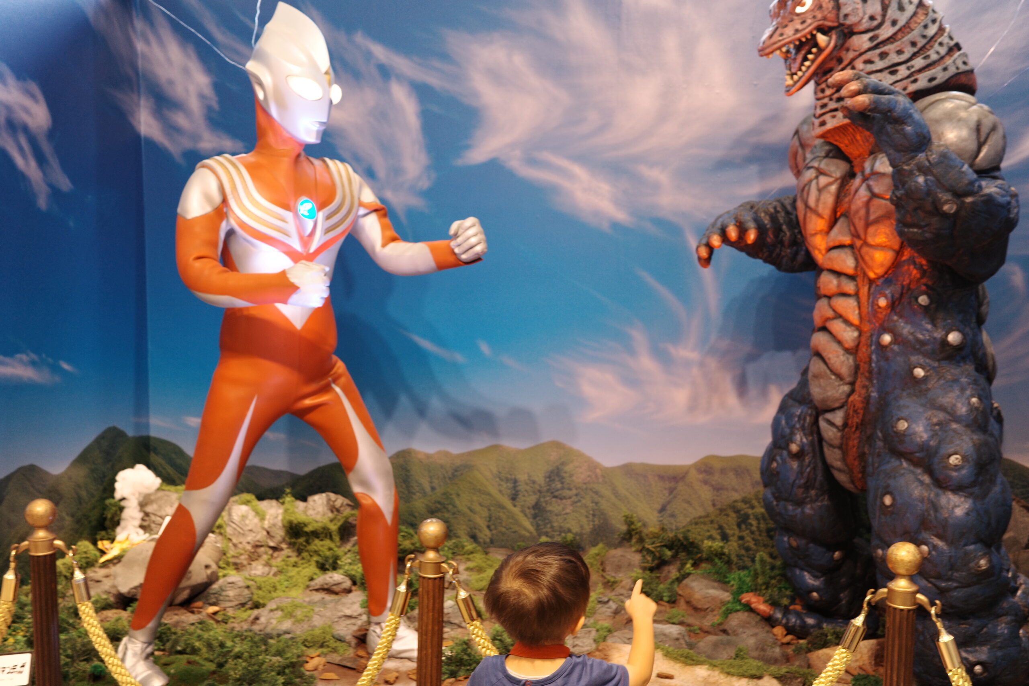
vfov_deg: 33.4
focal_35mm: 40
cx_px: 514
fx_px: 1143
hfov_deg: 48.5
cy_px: 343
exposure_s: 1/60
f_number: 4
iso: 400
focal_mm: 26
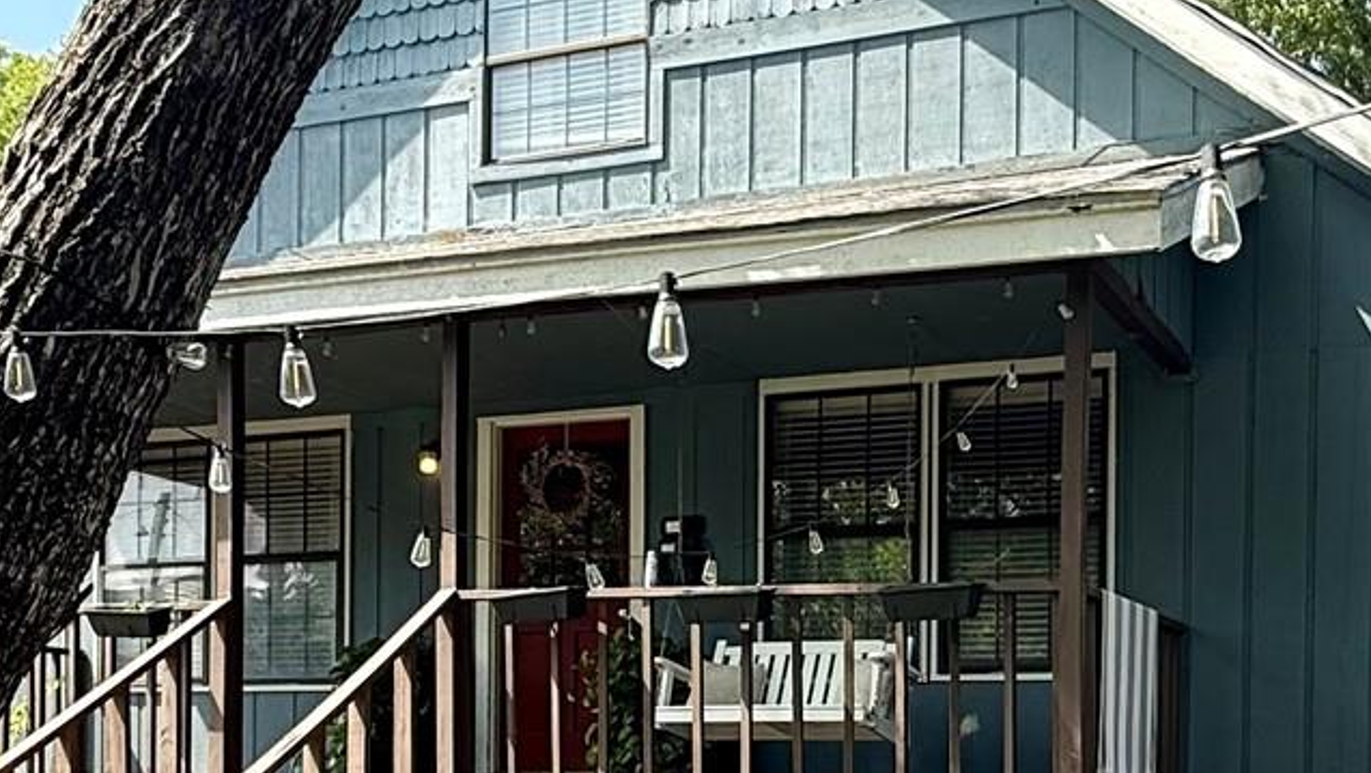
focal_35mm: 49
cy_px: 844
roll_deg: -1.4
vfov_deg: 23.1
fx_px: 1782
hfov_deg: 41.6
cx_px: 889
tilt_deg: -1.4
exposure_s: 1/625
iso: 50
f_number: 2.2
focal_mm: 2.22
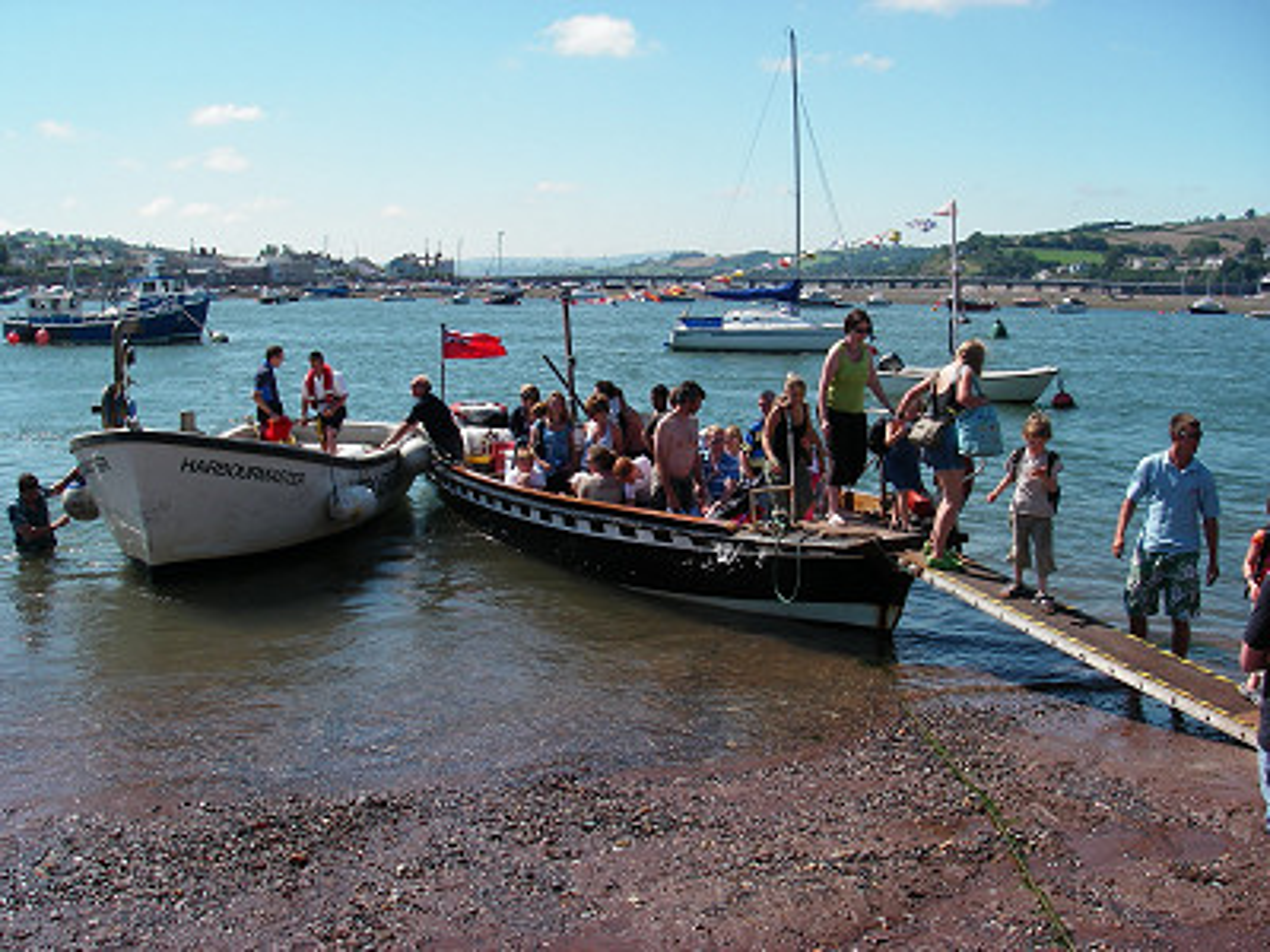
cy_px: 476
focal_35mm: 38
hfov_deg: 49.0
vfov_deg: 37.7
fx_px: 1394
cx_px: 635
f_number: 6.6
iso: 64
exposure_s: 1/200
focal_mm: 6.3
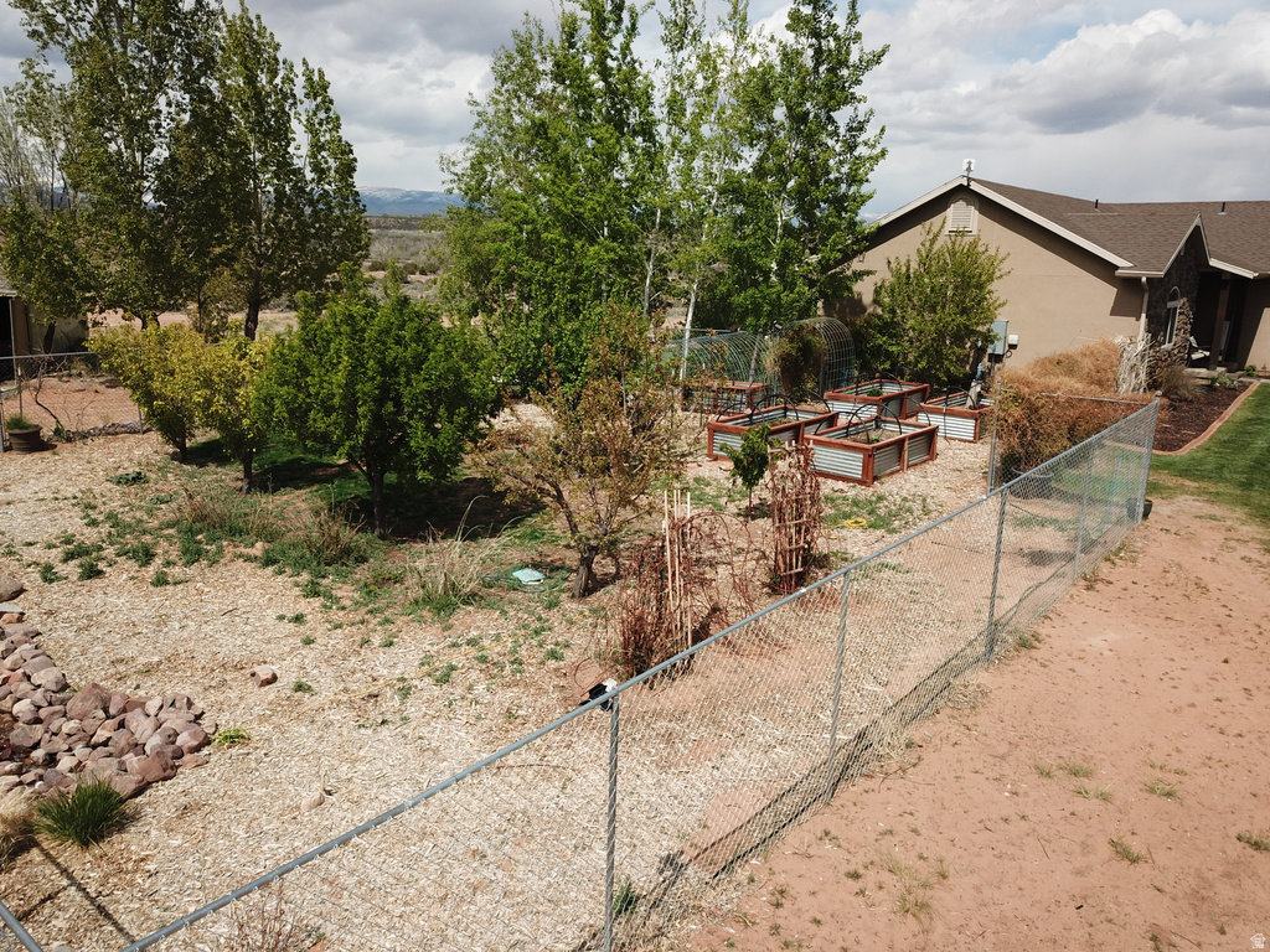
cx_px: 635
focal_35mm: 26
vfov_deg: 53.1
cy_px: 476
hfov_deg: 67.3
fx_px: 954
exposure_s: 1/2008
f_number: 2.2
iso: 100
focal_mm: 4.73
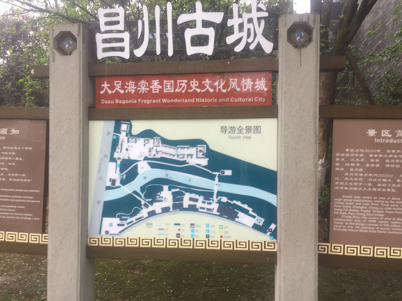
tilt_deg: -2.3
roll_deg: -0.4
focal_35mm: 30
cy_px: 151
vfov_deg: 46.8
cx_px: 205
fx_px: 348
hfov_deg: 60.0
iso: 50
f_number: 2.2
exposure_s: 1/100
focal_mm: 4.15
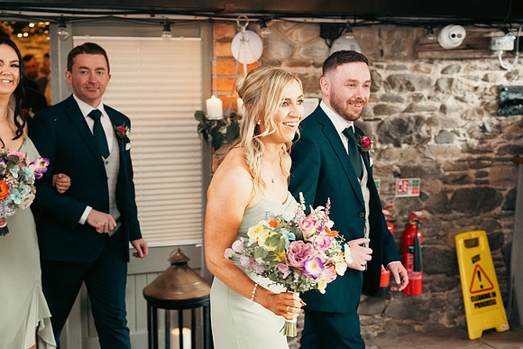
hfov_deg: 36.9
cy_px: 174
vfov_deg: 25.1
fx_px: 785
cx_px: 262
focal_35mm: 54
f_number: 3.5
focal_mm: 54
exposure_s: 1/160
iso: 2500
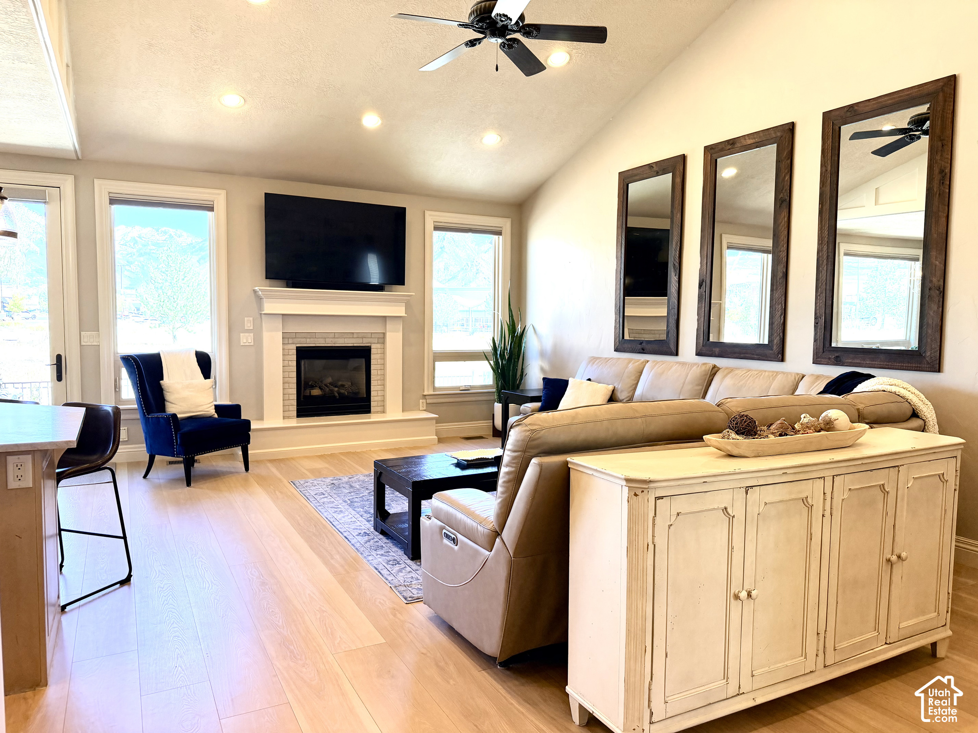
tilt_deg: -4.5
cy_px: 366
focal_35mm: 24
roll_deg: -0.3
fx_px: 678
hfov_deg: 71.6
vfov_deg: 56.8
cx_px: 489
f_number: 1.78
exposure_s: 1/234
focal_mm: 6.76
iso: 200
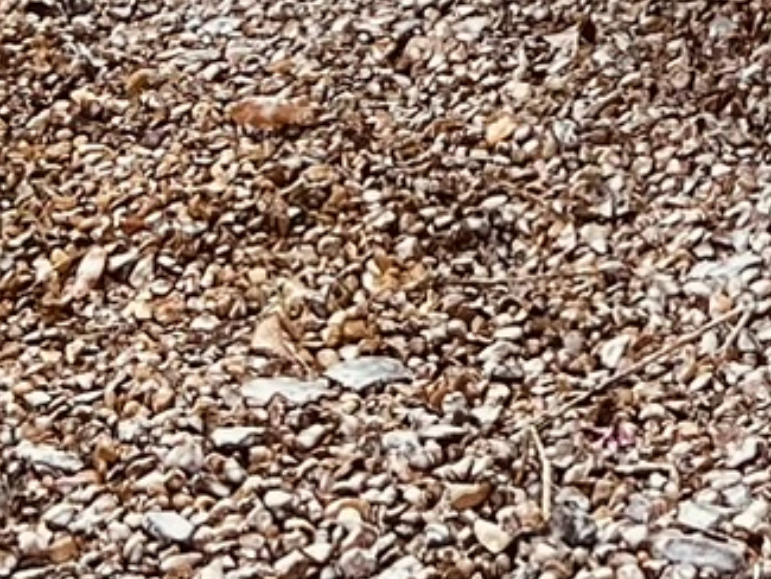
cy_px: -1132
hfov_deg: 11.3
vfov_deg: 7.9
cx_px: 1357
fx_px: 3654
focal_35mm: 164
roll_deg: +1.1
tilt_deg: -1.2
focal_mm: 5.7
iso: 50
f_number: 1.5
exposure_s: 1/2632
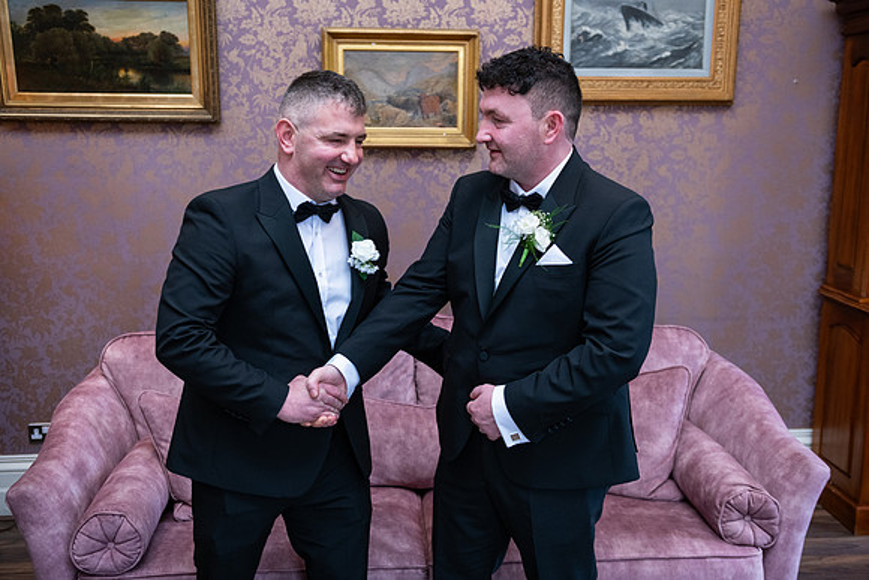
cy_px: 290
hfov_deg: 52.7
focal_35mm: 36
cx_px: 434
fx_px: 878
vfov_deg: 36.6
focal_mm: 36
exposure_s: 1/160
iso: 800
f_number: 3.5
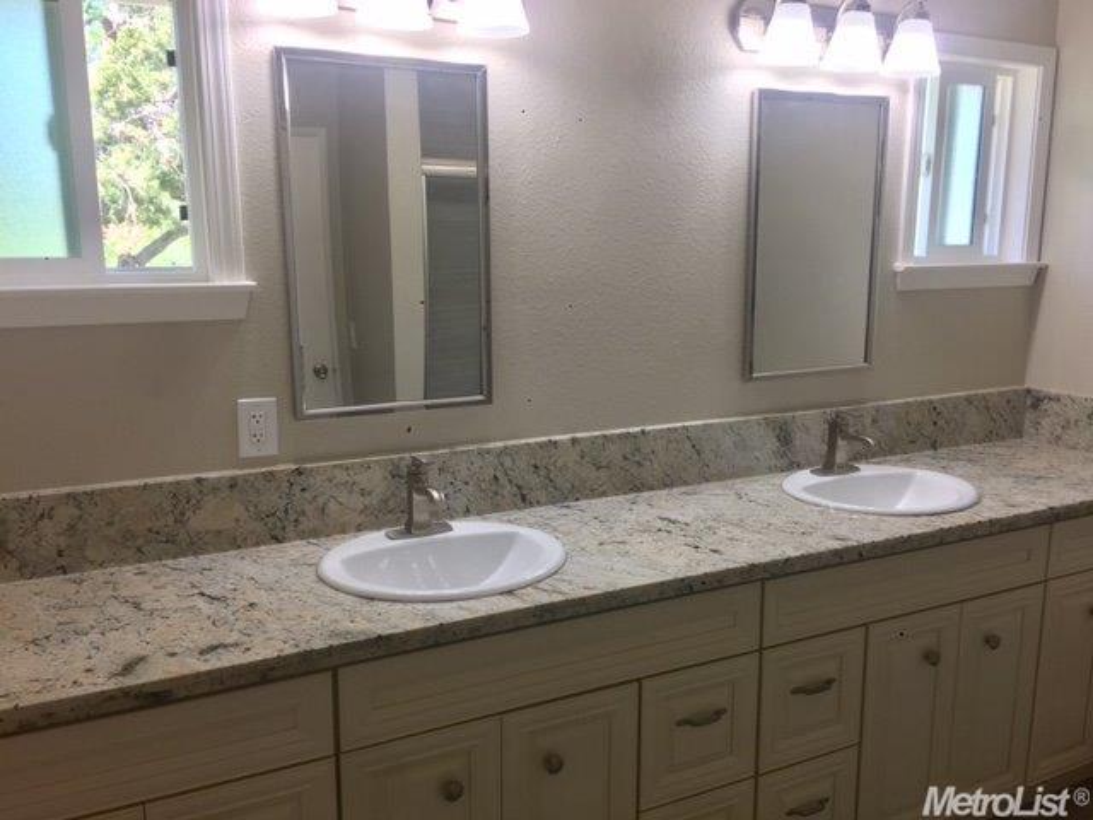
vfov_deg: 48.2
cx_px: 546
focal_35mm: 29
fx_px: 916
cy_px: 410
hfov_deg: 61.7
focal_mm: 4.15
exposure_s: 1/40
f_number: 2.2
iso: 32
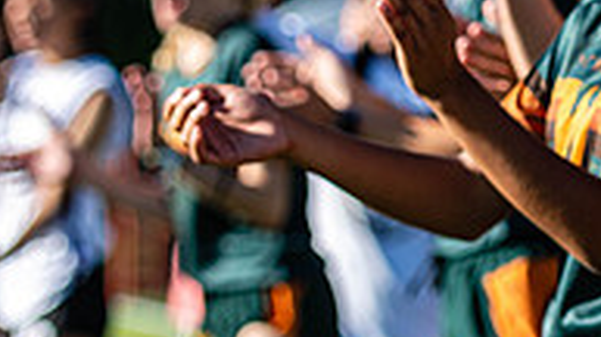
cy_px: -61
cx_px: 523
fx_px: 7528
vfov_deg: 2.6
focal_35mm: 473
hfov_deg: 4.6
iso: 100
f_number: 3.2
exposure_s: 1/1250
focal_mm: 100
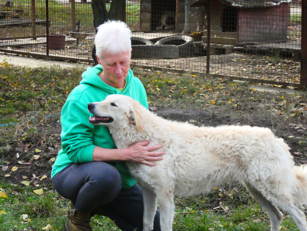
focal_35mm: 143
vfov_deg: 10.4
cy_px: 116
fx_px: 1268
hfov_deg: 13.8
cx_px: 154
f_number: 5.6
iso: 1600
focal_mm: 25.6
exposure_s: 1/1300
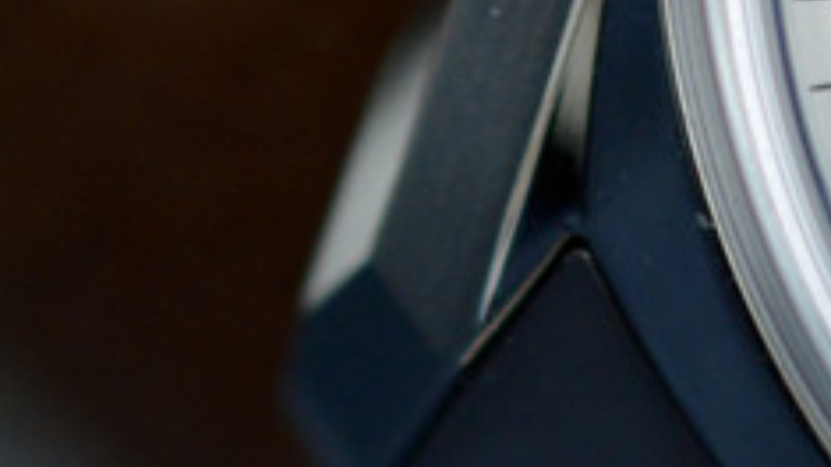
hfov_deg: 6.6
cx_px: 1423
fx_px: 7071
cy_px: -152
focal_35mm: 321
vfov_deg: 3.8
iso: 560
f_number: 3.2
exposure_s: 1/60
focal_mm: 40
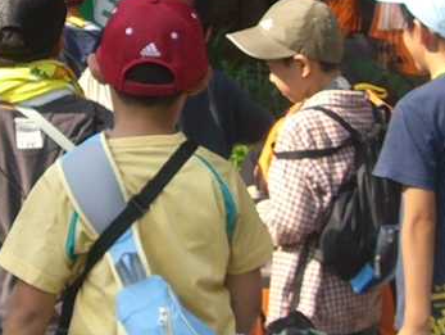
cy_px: 80
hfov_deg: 11.3
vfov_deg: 8.5
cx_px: 126
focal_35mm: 175
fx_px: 2252
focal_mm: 6.2
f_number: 4.3
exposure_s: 1/200
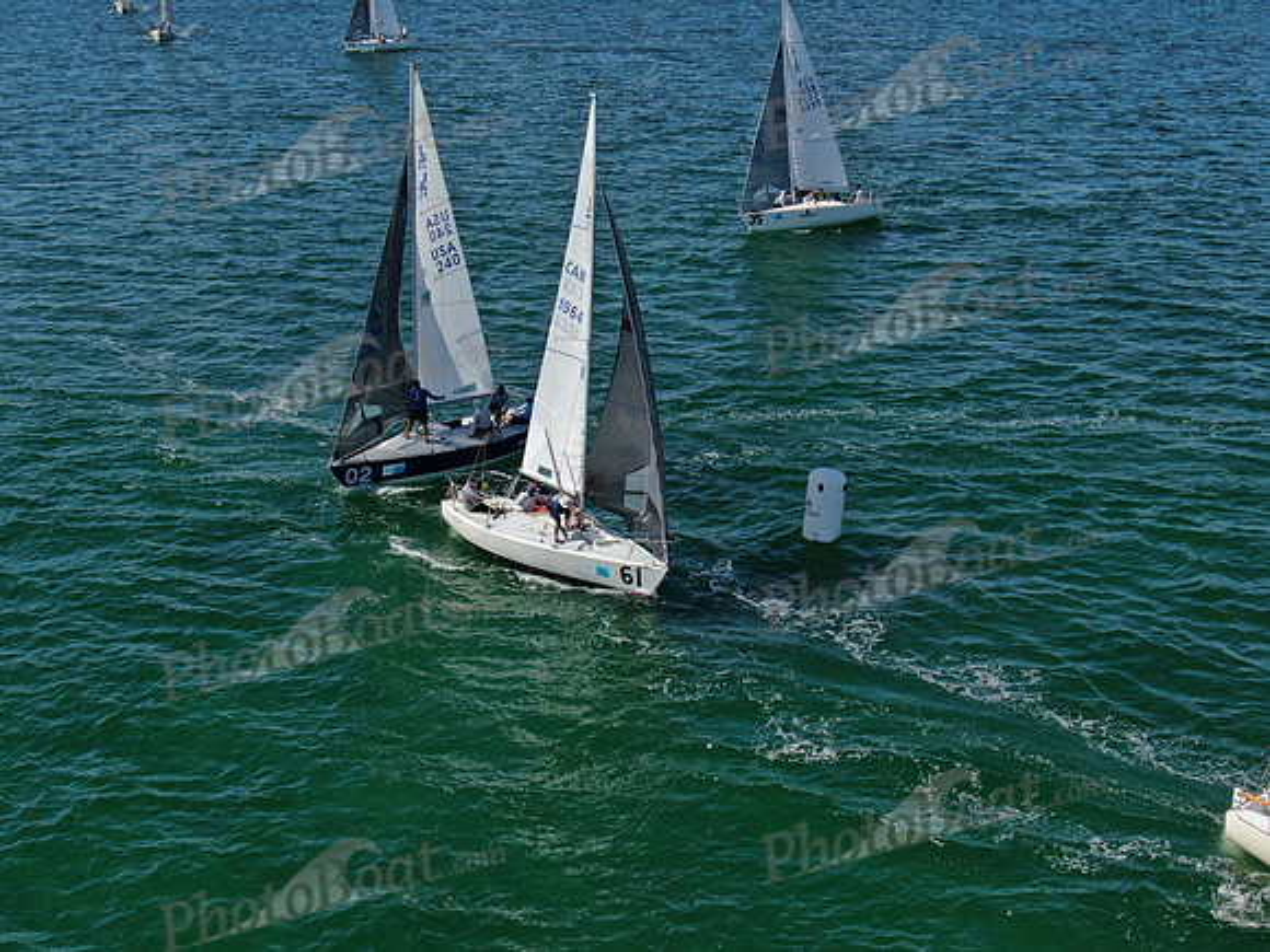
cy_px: 476
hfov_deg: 39.7
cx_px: 635
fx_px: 1761
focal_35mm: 48
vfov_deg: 30.3
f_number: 3.8
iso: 100
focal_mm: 8.6
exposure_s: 1/1000
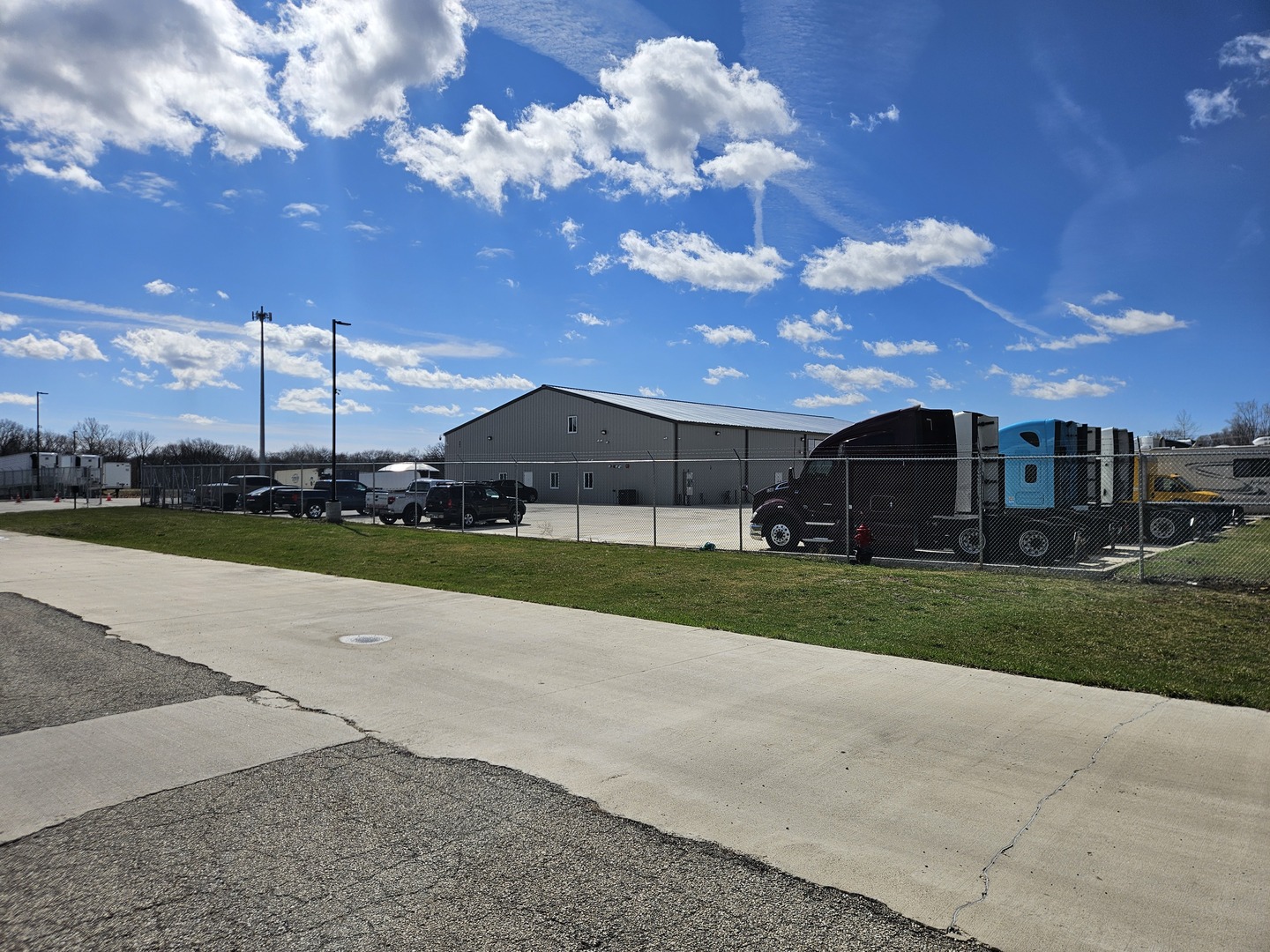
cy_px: 476
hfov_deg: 73.9
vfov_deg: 58.9
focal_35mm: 23
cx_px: 635
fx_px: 844
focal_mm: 5.4
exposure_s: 1/6019
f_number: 1.8
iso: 25
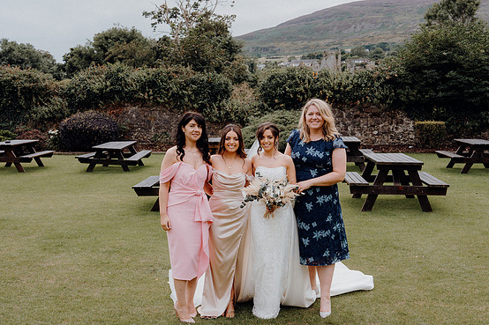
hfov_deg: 44.5
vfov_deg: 30.5
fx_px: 597
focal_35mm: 44
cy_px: 168
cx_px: 253
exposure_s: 1/160
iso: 125
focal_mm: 42
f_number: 6.3
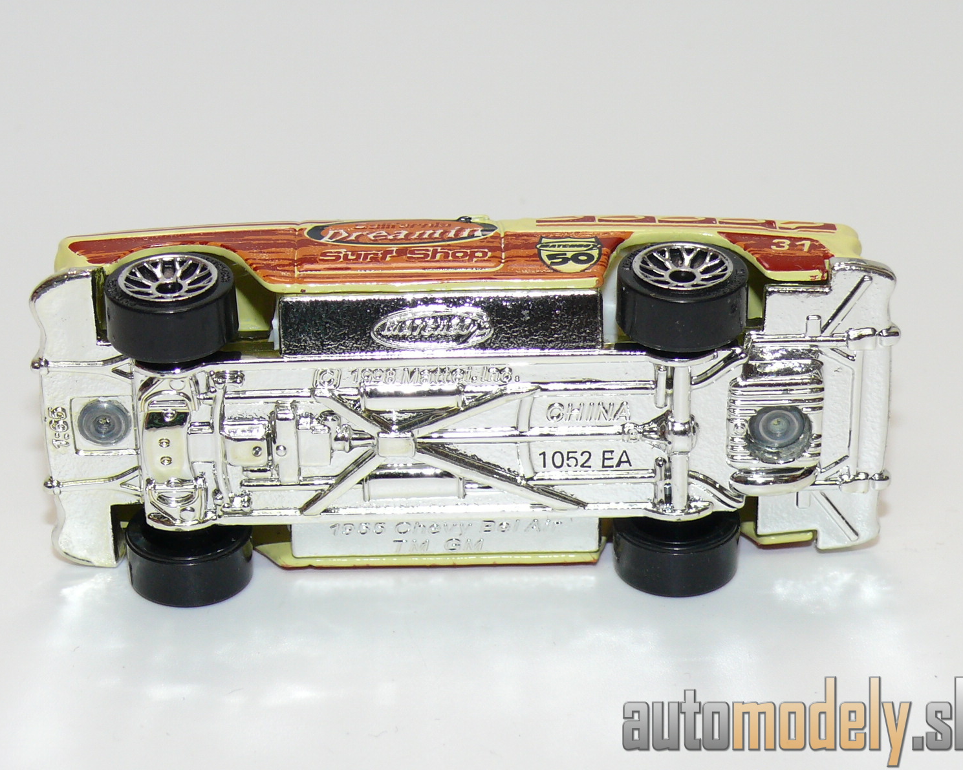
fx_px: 3049
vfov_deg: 14.4
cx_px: 473
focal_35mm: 107
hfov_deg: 17.9
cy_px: 387
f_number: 4
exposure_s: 1/30
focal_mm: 13.4
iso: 100
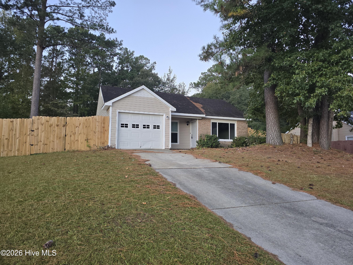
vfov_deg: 58.9
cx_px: 176
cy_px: 132
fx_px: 235
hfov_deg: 73.9
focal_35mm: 23
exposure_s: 1/180
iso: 160
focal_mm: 6.3
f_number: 1.7
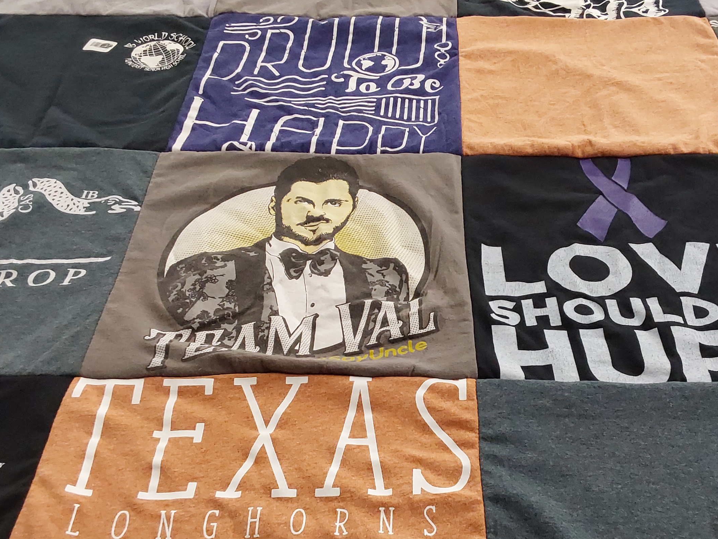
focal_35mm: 43
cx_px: 430
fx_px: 892
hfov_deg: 43.6
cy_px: 348
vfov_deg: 33.4
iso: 160
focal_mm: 2.91
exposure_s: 1/60
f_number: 1.9
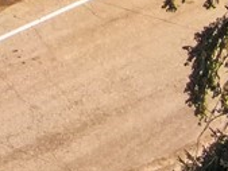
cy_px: -330
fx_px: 1918
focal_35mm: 291
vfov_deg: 4.9
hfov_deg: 6.5
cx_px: -310
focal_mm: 8.6
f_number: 3.8
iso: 100
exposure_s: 1/240
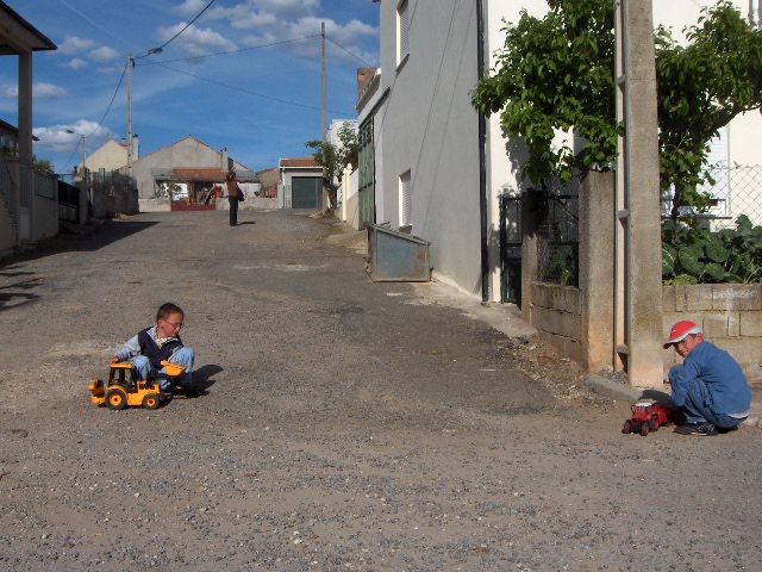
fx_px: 859
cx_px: 381
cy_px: 286
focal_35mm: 39
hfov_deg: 47.9
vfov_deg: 36.8
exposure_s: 1/1250
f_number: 4.8
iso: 100
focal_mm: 8
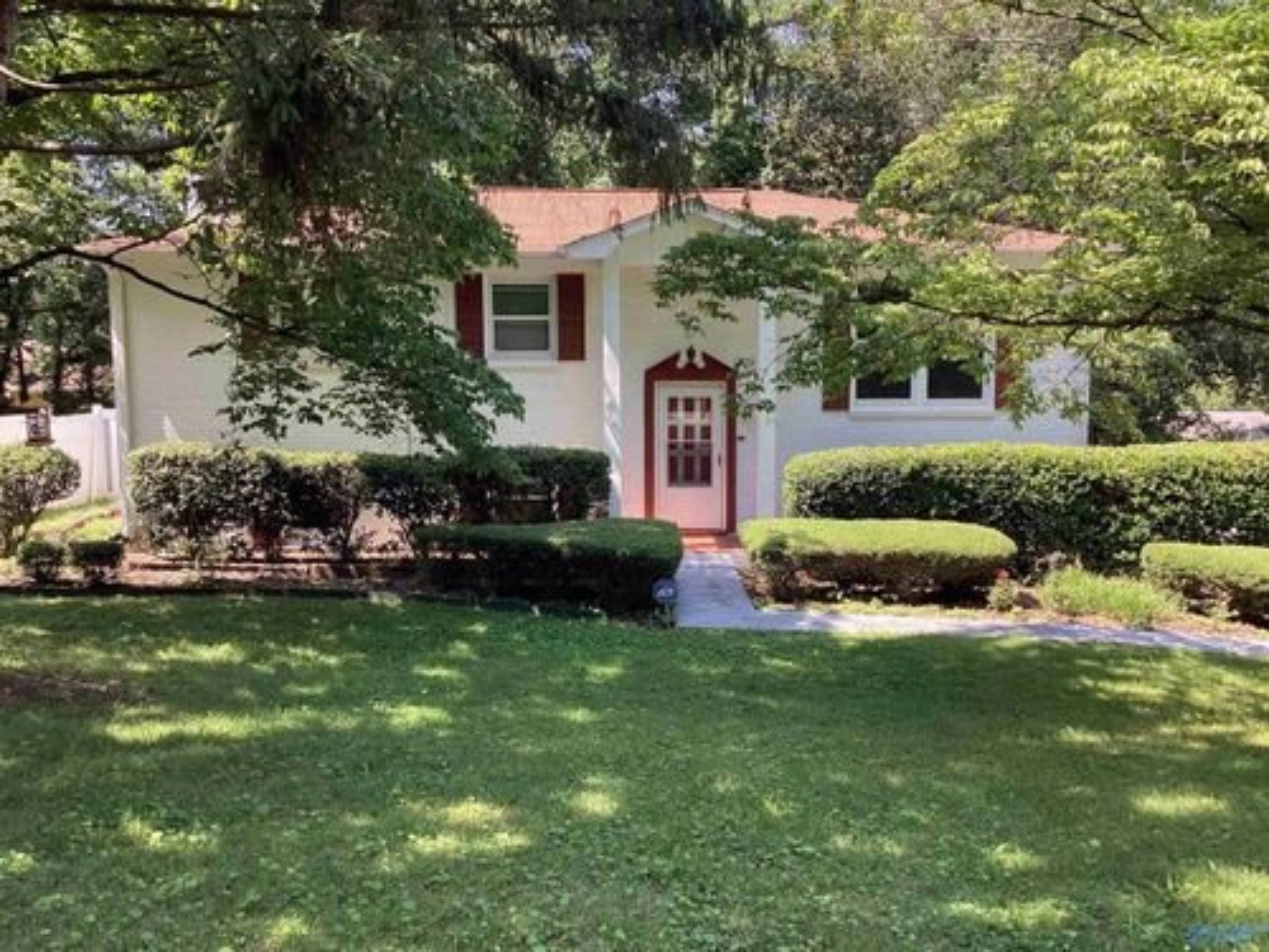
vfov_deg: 45.4
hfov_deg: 58.4
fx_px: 1136
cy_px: 476
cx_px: 634
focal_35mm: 31
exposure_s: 1/120
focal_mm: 3.3
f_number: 2.4
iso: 25
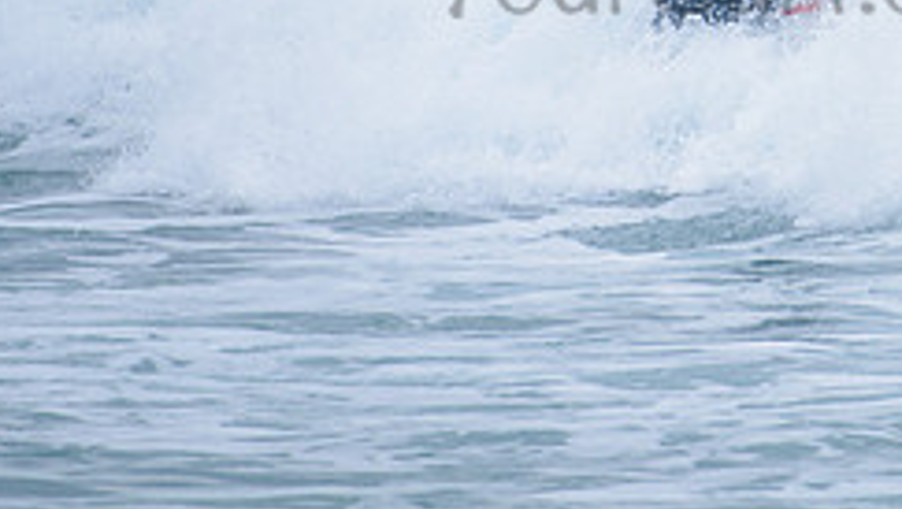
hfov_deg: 1.7
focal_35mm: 1248
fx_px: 29865
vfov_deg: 1.0
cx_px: 817
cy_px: -72
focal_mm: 500
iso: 250
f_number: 5.6
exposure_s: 1/2000
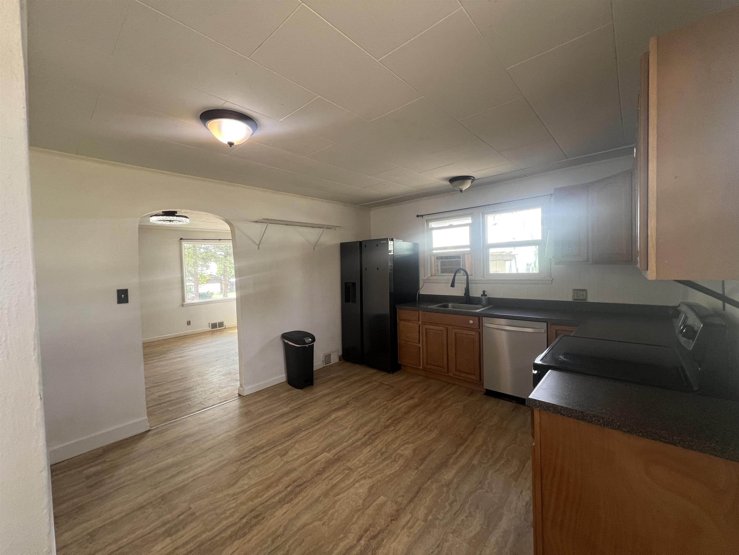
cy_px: 278
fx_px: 278
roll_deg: +2.0
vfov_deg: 89.9
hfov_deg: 106.2
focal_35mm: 13
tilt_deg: -2.4
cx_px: 370
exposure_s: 1/99
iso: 125
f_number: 1.8
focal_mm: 1.57
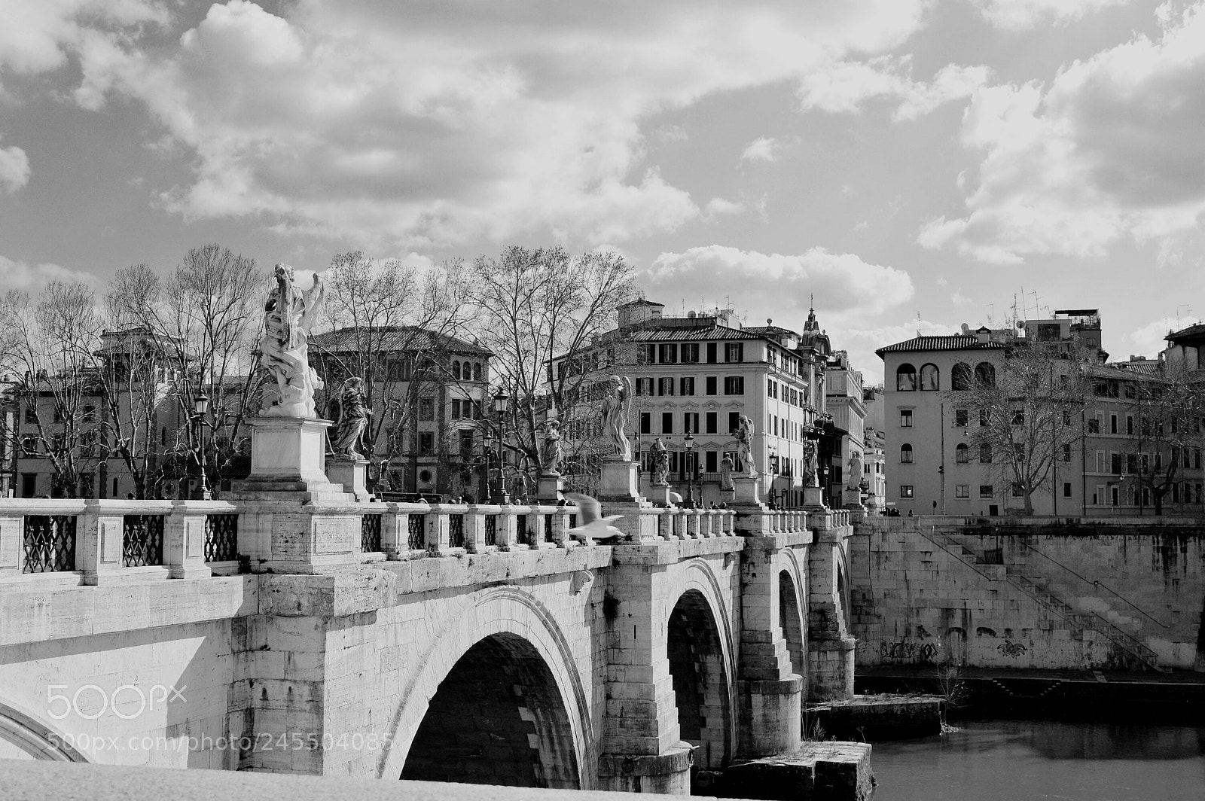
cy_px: 400
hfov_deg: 42.4
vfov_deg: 28.9
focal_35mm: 46
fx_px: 1555
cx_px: 602
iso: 100
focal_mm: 31
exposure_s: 1/250
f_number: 8
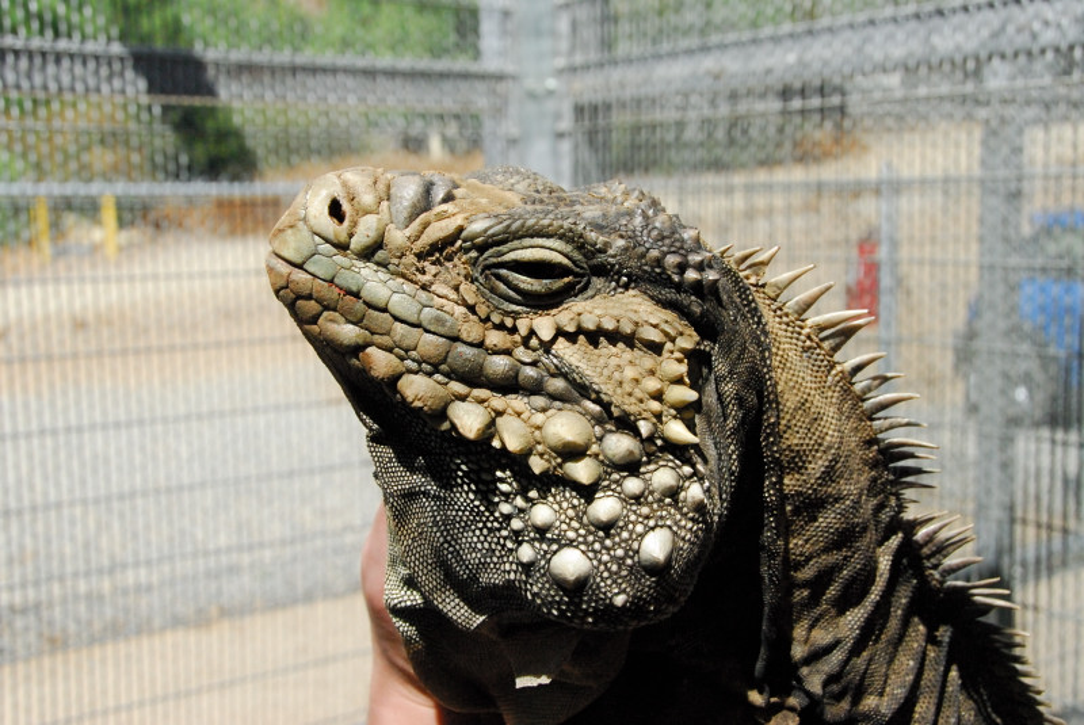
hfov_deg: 41.1
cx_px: 542
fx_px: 1447
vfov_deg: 28.1
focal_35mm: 48
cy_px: 362
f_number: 8
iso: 1600
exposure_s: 1/2500
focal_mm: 32
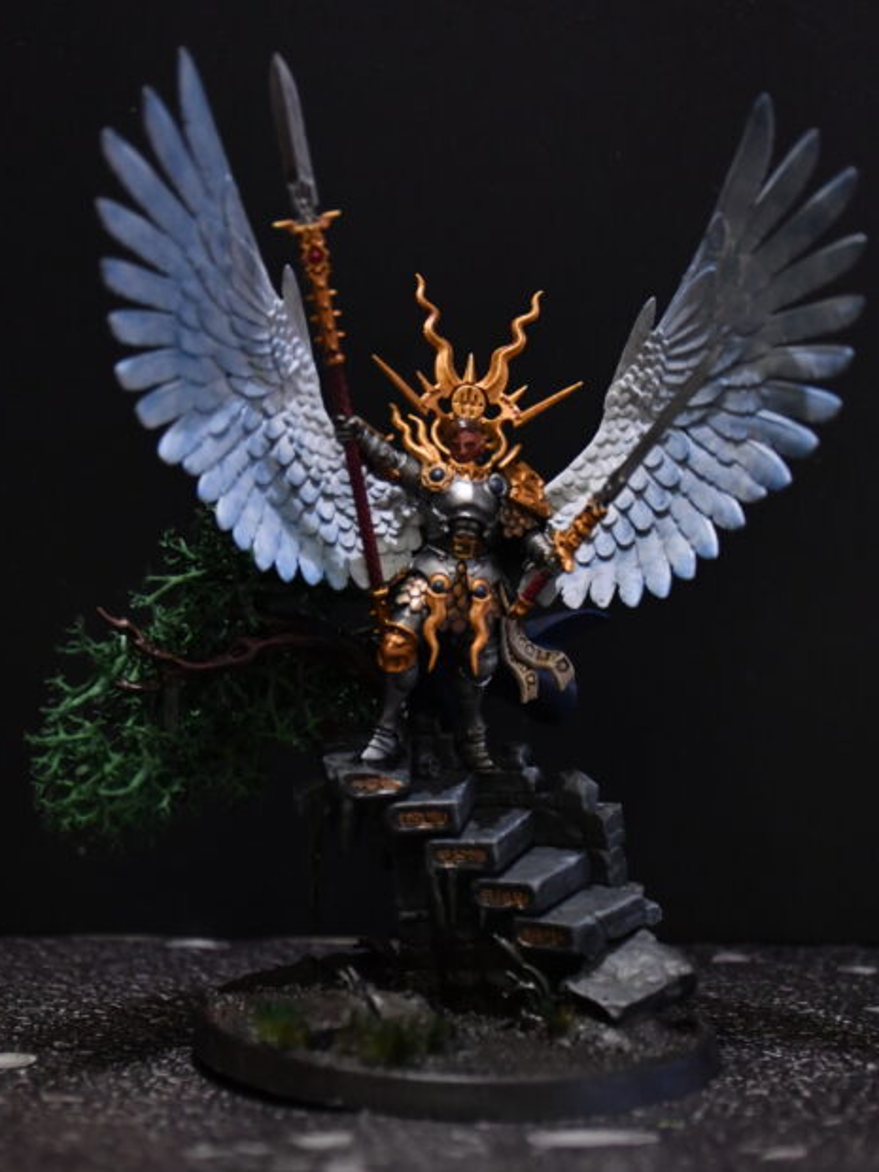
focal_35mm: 81
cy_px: 585
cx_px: 459
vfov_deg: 24.1
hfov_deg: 18.2
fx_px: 2742
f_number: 4.2
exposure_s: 1/200
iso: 2000
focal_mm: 34
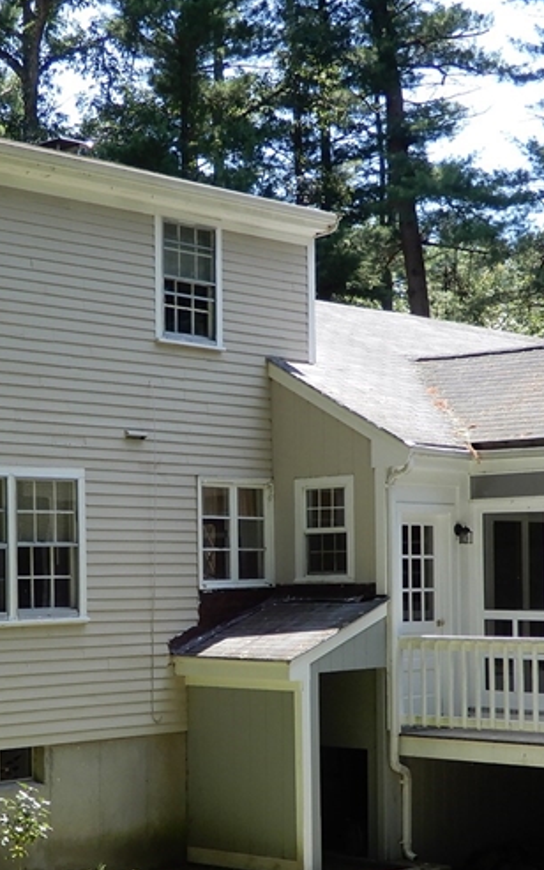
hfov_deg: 16.9
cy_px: 609
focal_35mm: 77
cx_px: 171
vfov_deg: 26.6
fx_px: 1827
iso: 80
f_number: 4
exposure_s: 1/200
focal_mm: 6.2
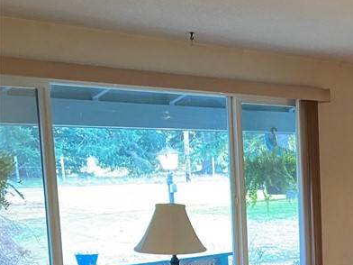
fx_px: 693
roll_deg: +0.0
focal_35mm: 68
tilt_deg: -7.6
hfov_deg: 24.8
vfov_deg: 21.0
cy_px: 257
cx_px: 458
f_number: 1.8
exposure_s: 1/30
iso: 500
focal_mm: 4.25
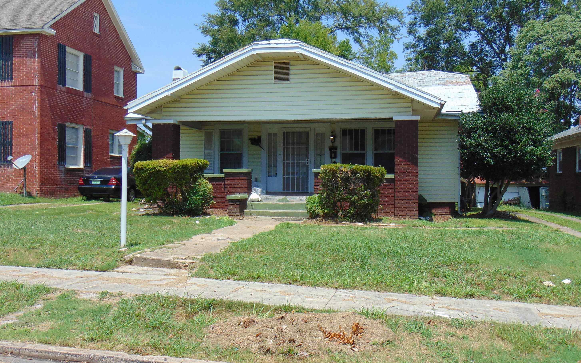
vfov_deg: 34.4
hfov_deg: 52.7
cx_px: 304
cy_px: 183
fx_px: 586
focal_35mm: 37
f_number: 3.2
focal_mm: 5.8
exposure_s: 1/800
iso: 80
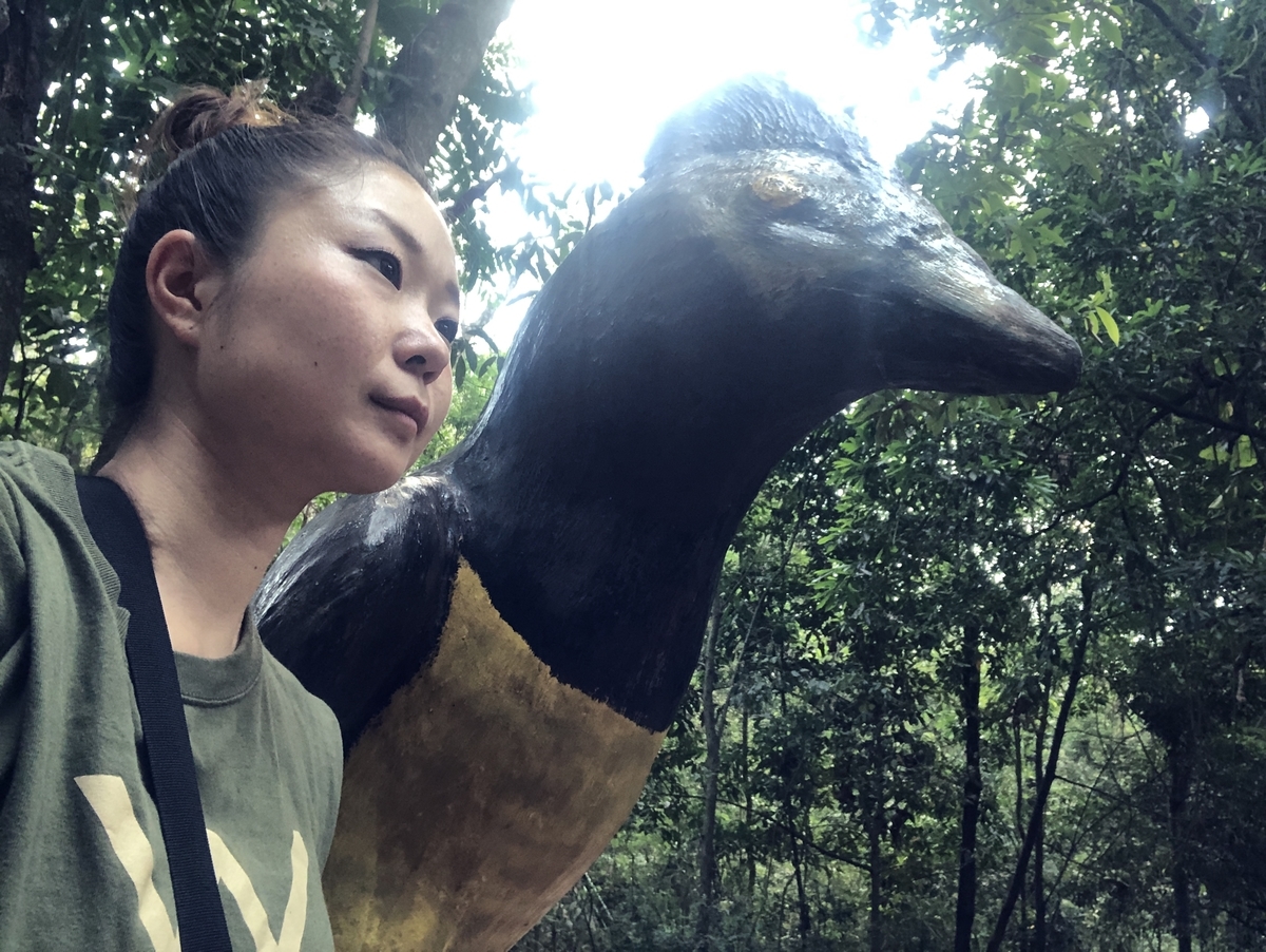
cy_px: 476
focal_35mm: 32
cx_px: 633
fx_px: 1171
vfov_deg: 44.2
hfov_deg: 56.8
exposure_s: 1/120
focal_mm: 2.87
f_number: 2.2
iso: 160
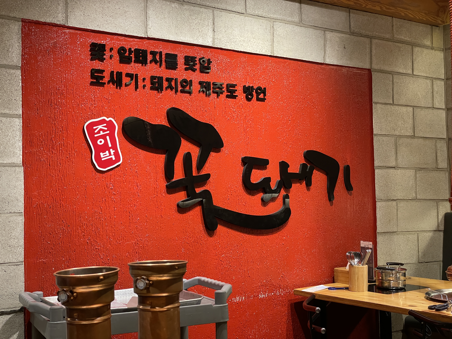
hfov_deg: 36.8
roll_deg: +1.2
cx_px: 226
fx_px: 679
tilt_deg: +2.0
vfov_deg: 28.0
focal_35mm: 52
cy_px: 170
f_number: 2
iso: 160
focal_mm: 6
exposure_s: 1/60
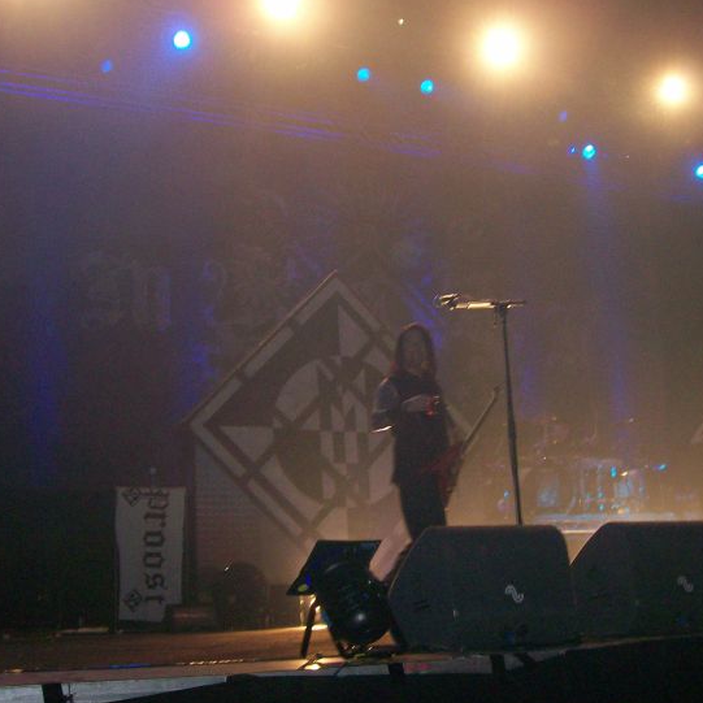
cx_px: 359
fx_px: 1080
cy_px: 355
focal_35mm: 47
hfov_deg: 36.1
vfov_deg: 36.1
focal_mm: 6
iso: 140
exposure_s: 1/64
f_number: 2.7
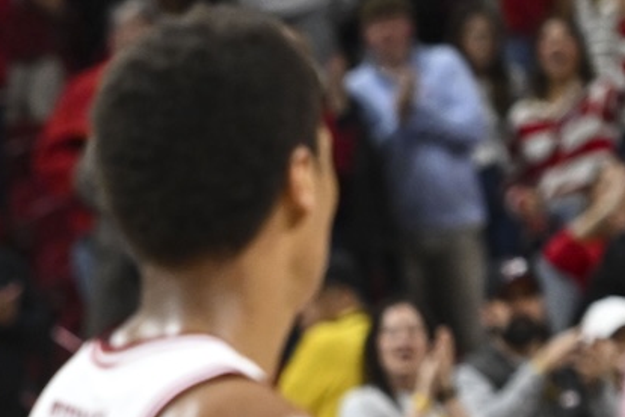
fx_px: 9062
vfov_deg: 2.6
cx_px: -272
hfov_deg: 3.9
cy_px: 520
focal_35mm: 522
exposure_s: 1/1250
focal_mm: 120
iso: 2500
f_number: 2.8
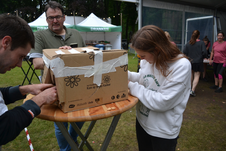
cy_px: 76
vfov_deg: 47.9
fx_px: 169
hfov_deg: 67.4
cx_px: 113
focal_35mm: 27
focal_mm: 18
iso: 800
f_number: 3.5
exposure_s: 1/500
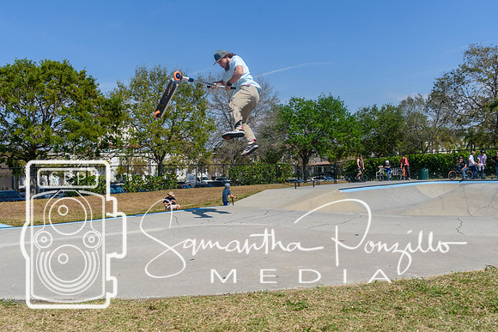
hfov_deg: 61.9
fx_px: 415
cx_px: 249
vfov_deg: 43.6
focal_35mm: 30
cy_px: 166
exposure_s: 1/500
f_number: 11
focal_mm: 20
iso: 200
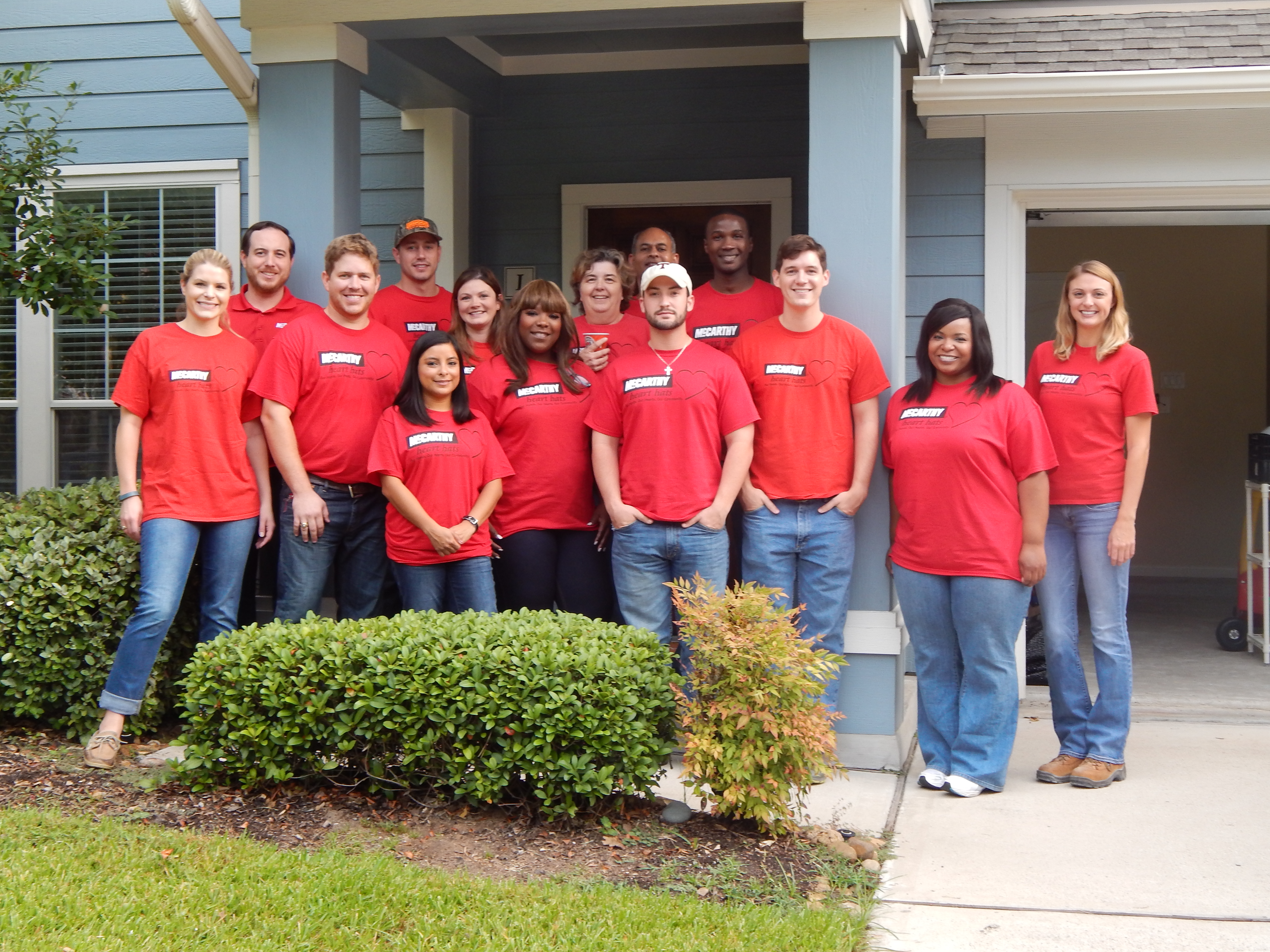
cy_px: 476
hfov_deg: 34.9
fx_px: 2018
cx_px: 635
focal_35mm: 55
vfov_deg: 26.6
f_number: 3.8
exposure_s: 1/100
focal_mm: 9.7
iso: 125
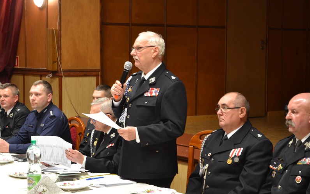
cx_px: 156
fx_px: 650
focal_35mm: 77
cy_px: 98
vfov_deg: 16.9
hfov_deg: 26.8
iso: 800
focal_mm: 50
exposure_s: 1/13
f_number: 5
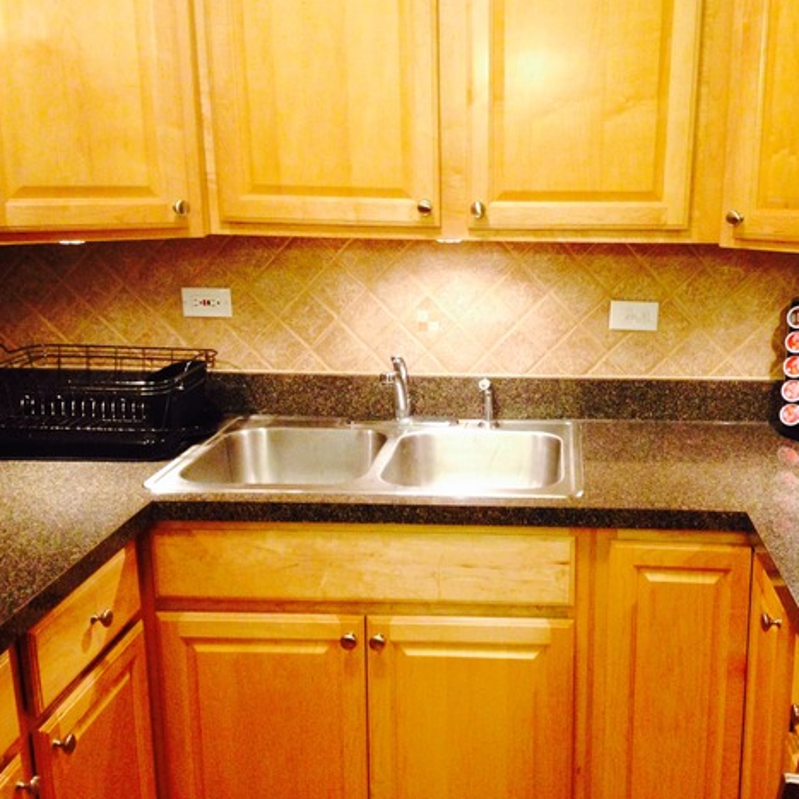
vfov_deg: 41.9
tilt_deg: -14.1
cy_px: 399
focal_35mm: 40
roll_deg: -1.3
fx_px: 1045
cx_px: 517
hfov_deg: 41.4
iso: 250
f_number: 2.4
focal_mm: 4.12
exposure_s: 1/20
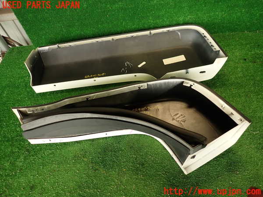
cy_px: 98
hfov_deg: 69.4
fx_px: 190
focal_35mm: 25
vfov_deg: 54.9
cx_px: 132
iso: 200
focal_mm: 4.5
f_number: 2
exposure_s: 1/60
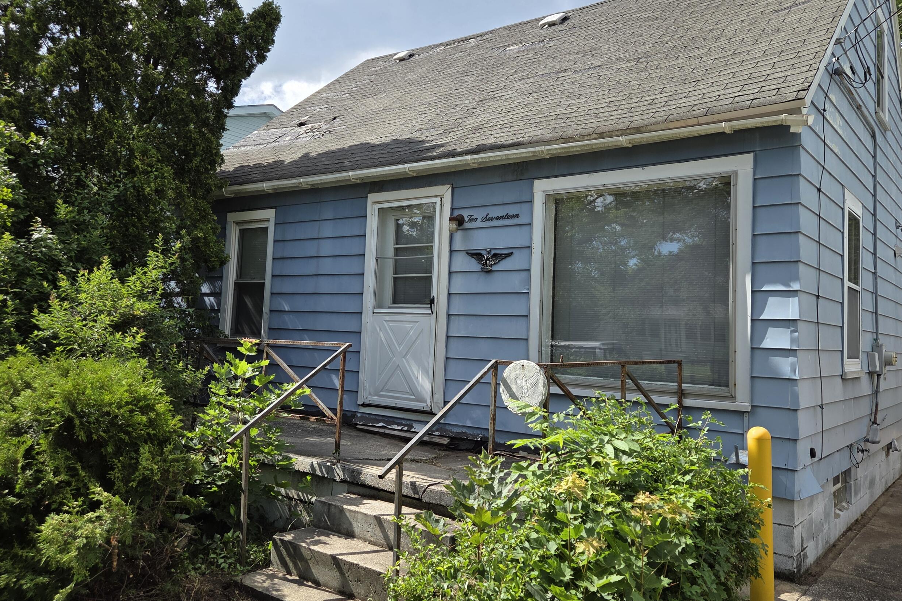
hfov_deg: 63.6
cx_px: 468
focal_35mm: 29
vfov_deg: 45.0
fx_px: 727
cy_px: 287
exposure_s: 1/2614
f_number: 1.8
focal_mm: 5.4
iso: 80
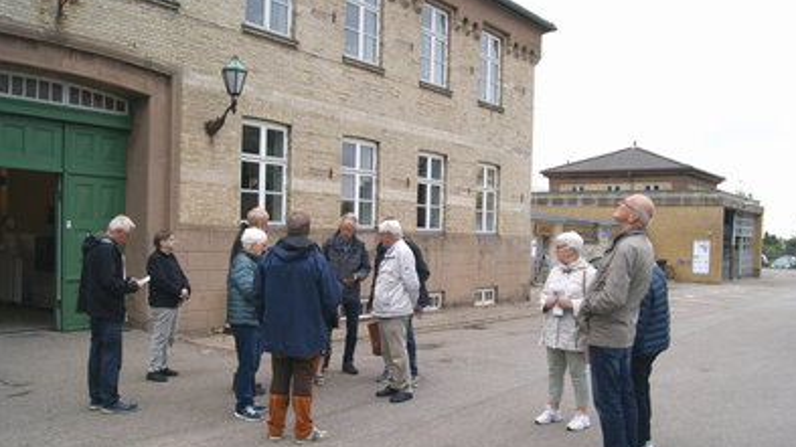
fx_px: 675
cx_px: 401
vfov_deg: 36.6
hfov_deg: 61.0
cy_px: 255
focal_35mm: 32
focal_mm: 20
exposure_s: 1/60
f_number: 7.1
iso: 100
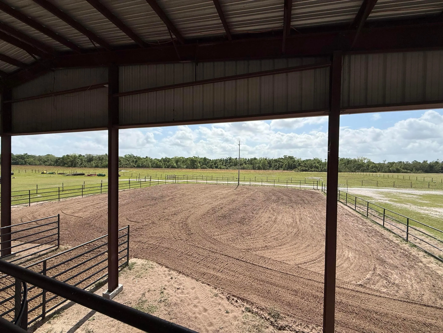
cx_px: 222
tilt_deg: +0.0
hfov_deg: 102.1
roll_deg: -0.8
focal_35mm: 14
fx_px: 179
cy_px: 166
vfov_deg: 85.7
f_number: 2.2
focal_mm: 2.22
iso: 50
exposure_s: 1/3663
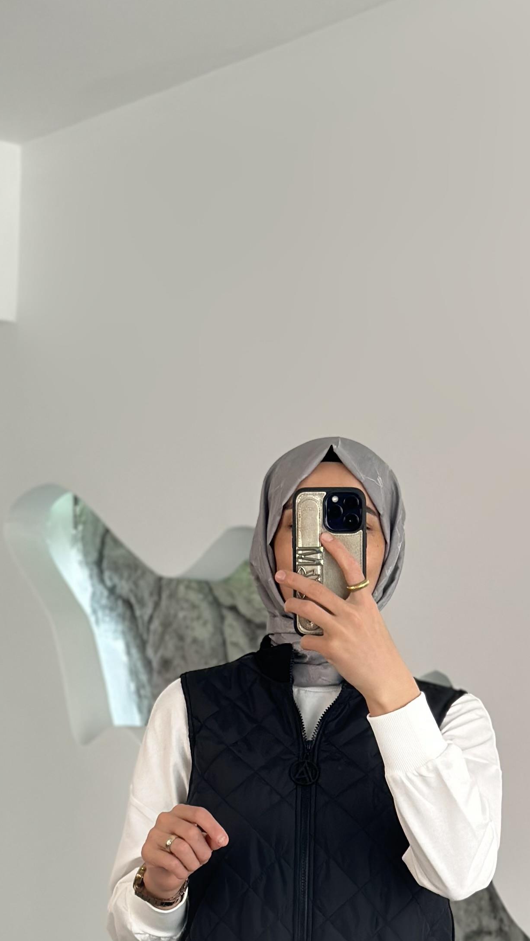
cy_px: 773
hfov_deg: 12.5
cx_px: 319
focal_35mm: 97
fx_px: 2423
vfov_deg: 21.7
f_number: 1.78
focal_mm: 6.86
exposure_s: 1/324
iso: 80
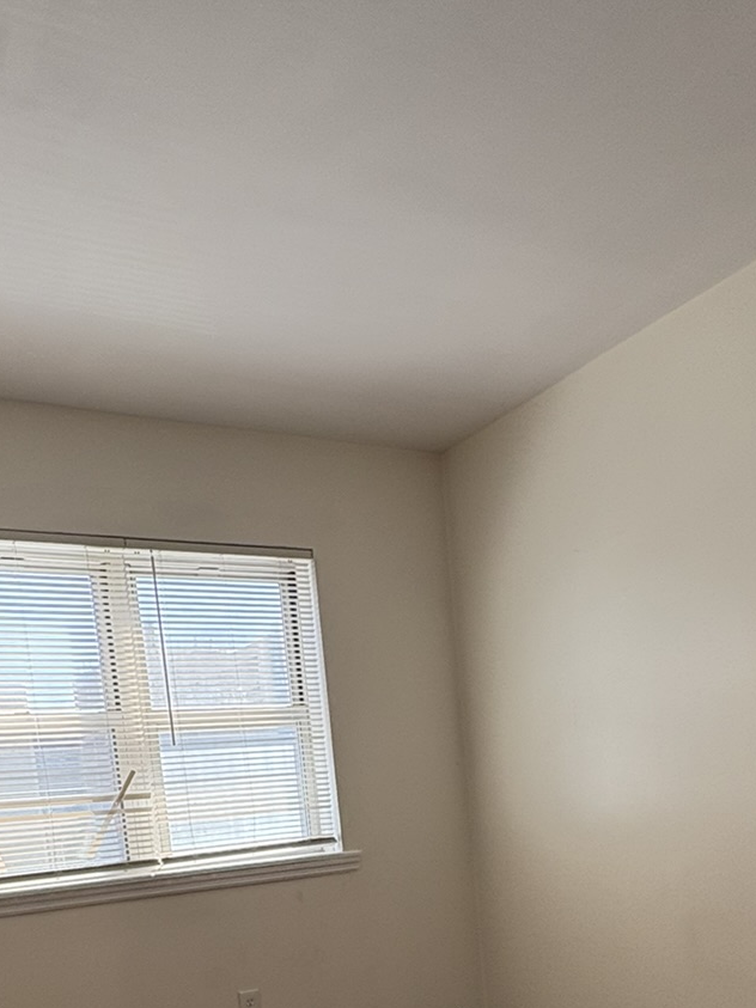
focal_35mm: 34
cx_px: 311
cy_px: 947
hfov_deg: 41.6
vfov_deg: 47.3
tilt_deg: -6.1
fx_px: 990
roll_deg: +5.2
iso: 64
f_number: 2.2
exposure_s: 1/260
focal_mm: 2.22
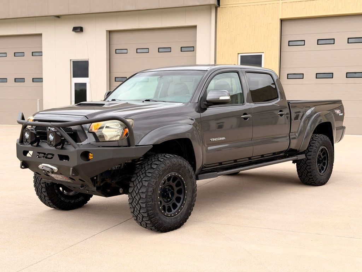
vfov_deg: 30.3
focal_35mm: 48
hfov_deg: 39.7
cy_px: 136
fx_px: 502
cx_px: 181
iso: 80
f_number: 1.78
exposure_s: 1/1264
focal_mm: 6.76
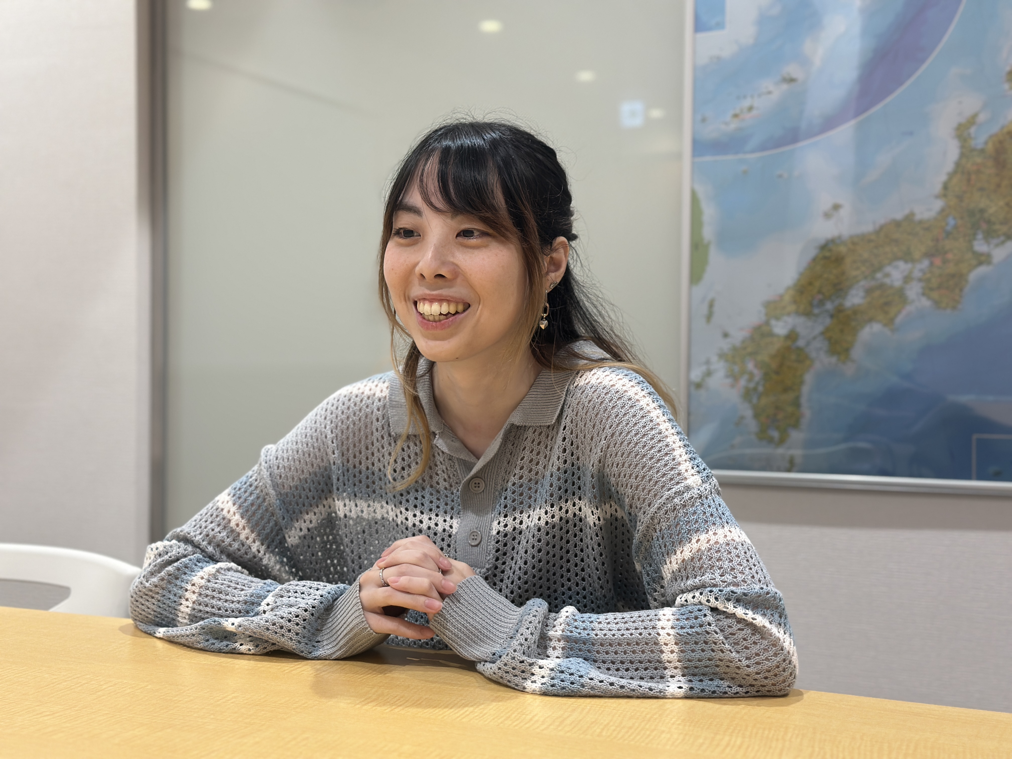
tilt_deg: -1.7
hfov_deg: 39.7
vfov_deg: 30.3
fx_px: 1403
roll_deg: -0.9
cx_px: 506
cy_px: 380
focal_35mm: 48
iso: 100
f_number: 1.78
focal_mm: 6.86
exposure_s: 1/100
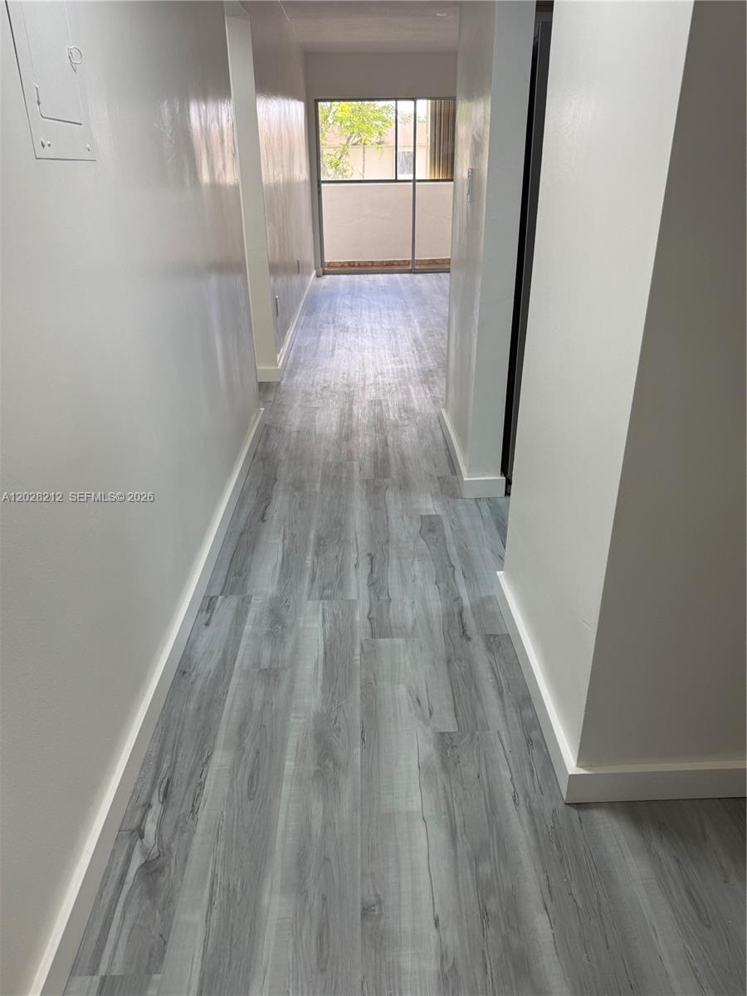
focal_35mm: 24
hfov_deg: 56.8
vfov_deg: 71.6
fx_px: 691
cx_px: 374
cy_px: 498
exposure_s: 1/126
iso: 64
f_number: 1.78
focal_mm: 6.76
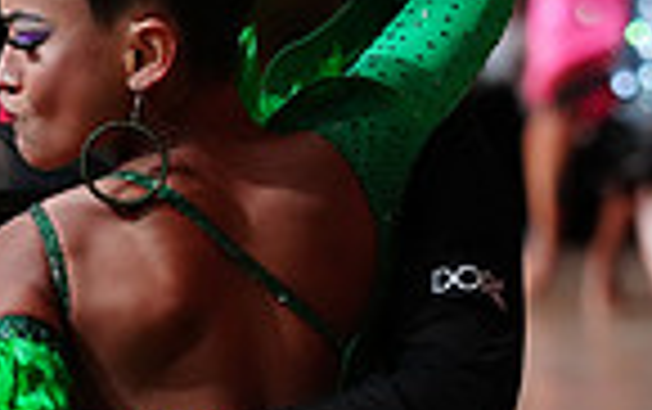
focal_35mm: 614
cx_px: 447
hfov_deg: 3.4
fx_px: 10923
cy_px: 739
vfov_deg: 2.1
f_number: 4
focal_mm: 151
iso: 3200
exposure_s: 1/250
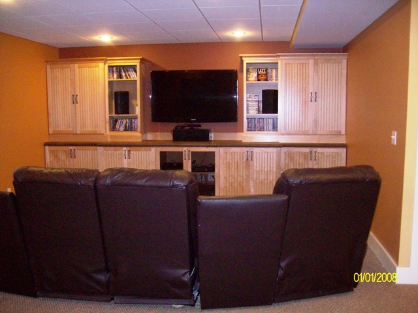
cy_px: 156
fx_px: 423
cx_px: 209
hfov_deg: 52.6
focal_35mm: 35
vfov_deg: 40.7
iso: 320
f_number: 2.8
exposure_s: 1/40
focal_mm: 5.8
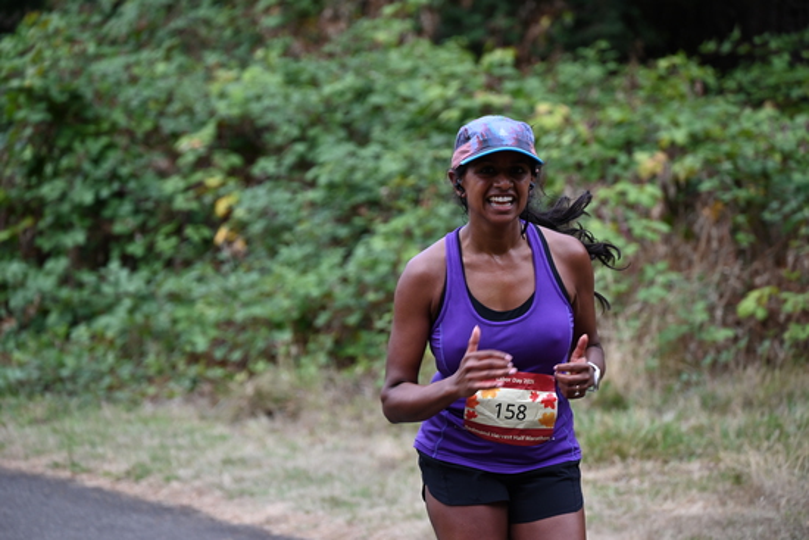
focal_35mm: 200
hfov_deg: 10.3
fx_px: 4495
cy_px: 270
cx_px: 404
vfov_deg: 6.9
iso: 400
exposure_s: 1/320
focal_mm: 200
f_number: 6.3
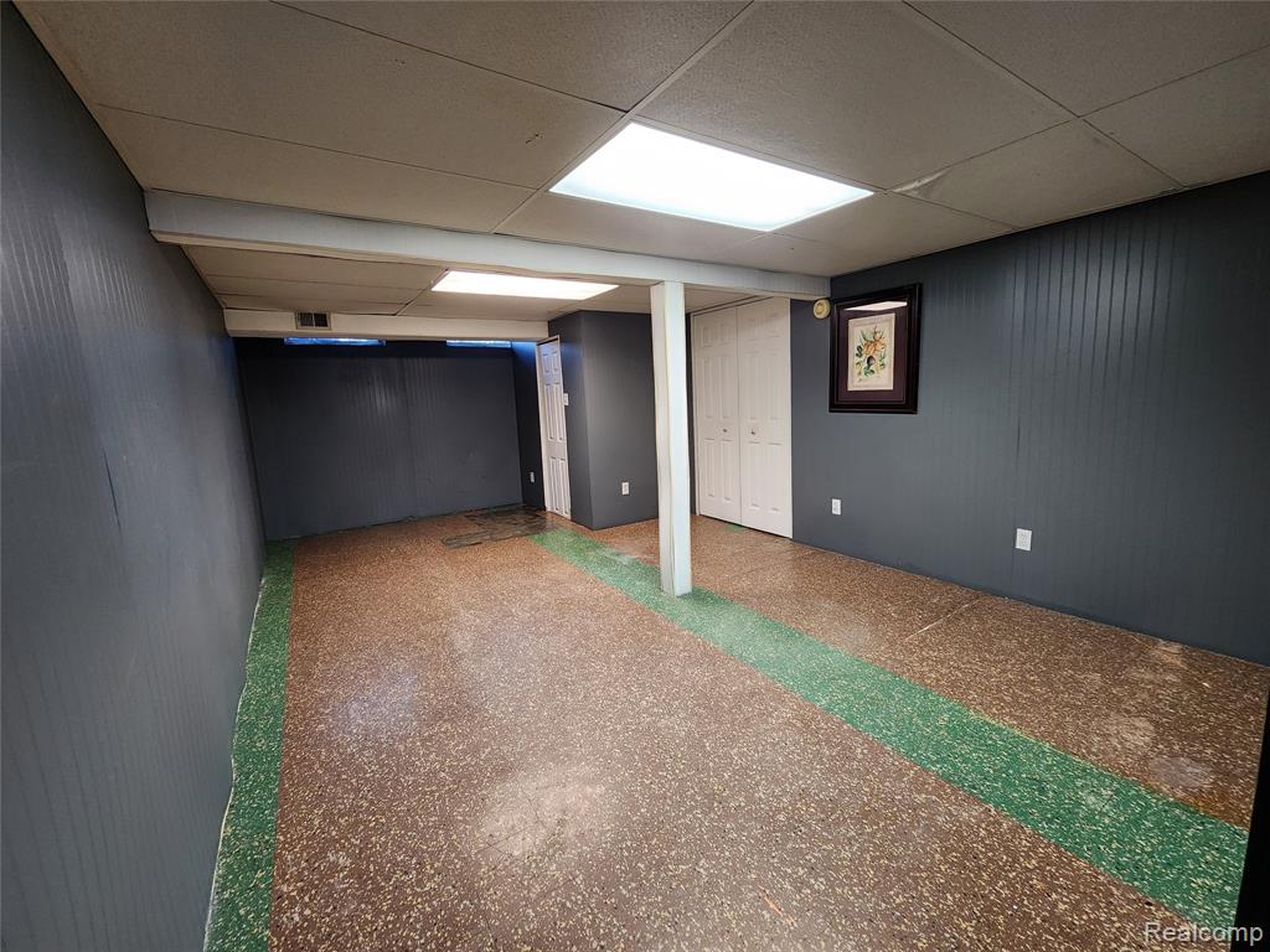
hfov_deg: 106.2
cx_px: 635
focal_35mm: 13
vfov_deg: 89.9
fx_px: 477
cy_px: 476
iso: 250
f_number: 2.2
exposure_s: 1/60
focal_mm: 2.2
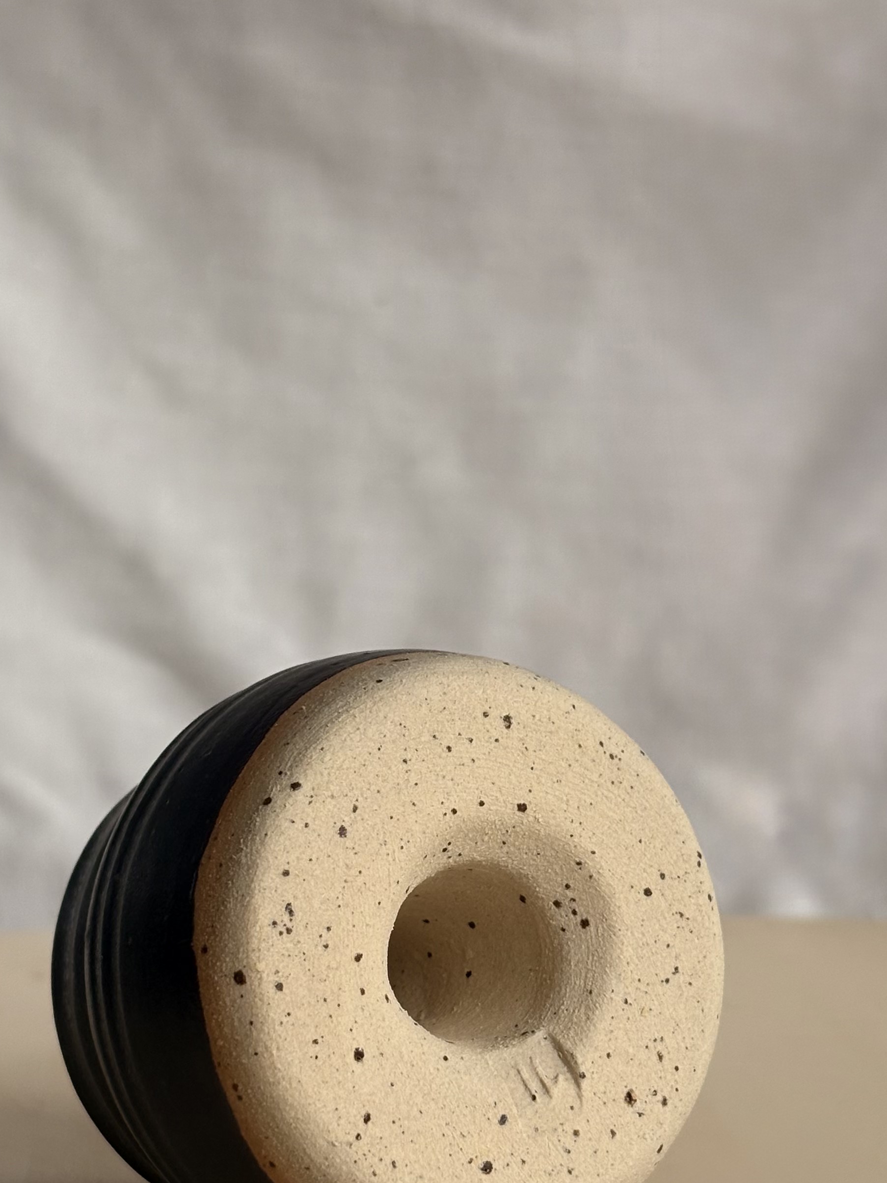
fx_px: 2973
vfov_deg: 22.4
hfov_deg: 17.0
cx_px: 421
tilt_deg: -7.3
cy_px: 753
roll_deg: +0.3
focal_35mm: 87
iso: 32
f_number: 1.6
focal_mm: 5.96
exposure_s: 1/121
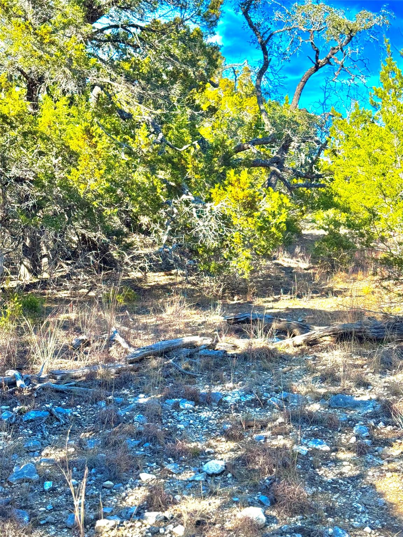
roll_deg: +1.3
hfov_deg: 30.3
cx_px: 202
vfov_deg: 39.7
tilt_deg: -0.3
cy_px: 268
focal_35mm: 48
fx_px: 745
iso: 64
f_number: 1.78
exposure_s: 1/715
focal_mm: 6.76
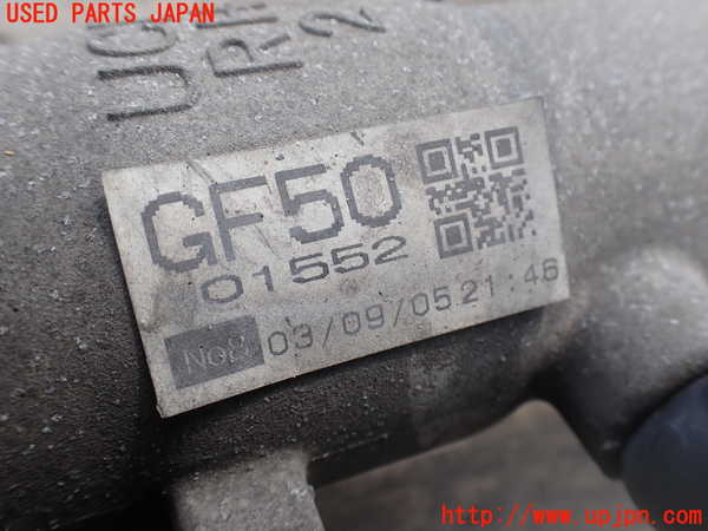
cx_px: 354
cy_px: 266
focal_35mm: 30
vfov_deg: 46.8
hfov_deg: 60.0
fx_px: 614
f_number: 3.2
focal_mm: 5.4
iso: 100
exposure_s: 1/400
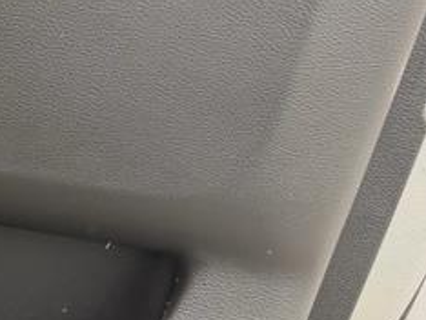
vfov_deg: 13.4
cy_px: -135
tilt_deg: -19.9
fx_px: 1294
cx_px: -302
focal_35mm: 105
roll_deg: -5.3
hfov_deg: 16.2
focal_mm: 6.76
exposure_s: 1/191
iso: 160
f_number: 1.78
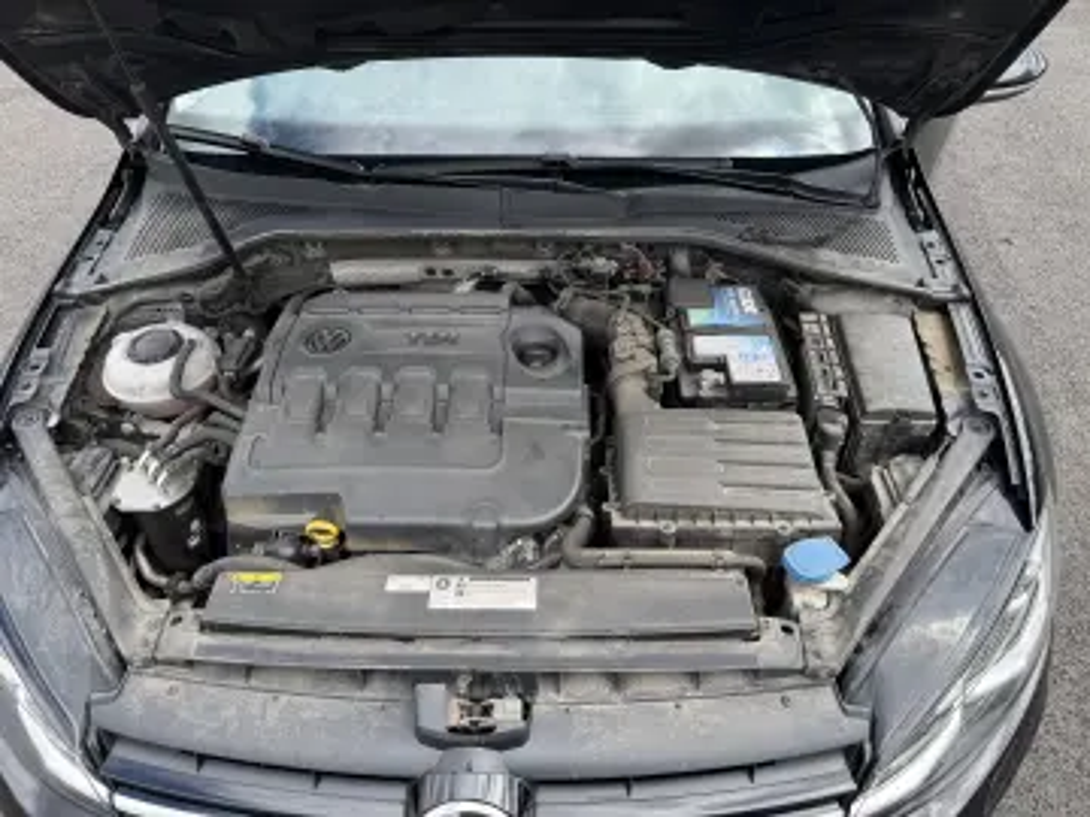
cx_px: 545
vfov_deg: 56.8
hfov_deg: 71.6
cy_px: 408
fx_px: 756
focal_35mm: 24
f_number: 1.78
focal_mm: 6.76
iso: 80
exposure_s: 1/995
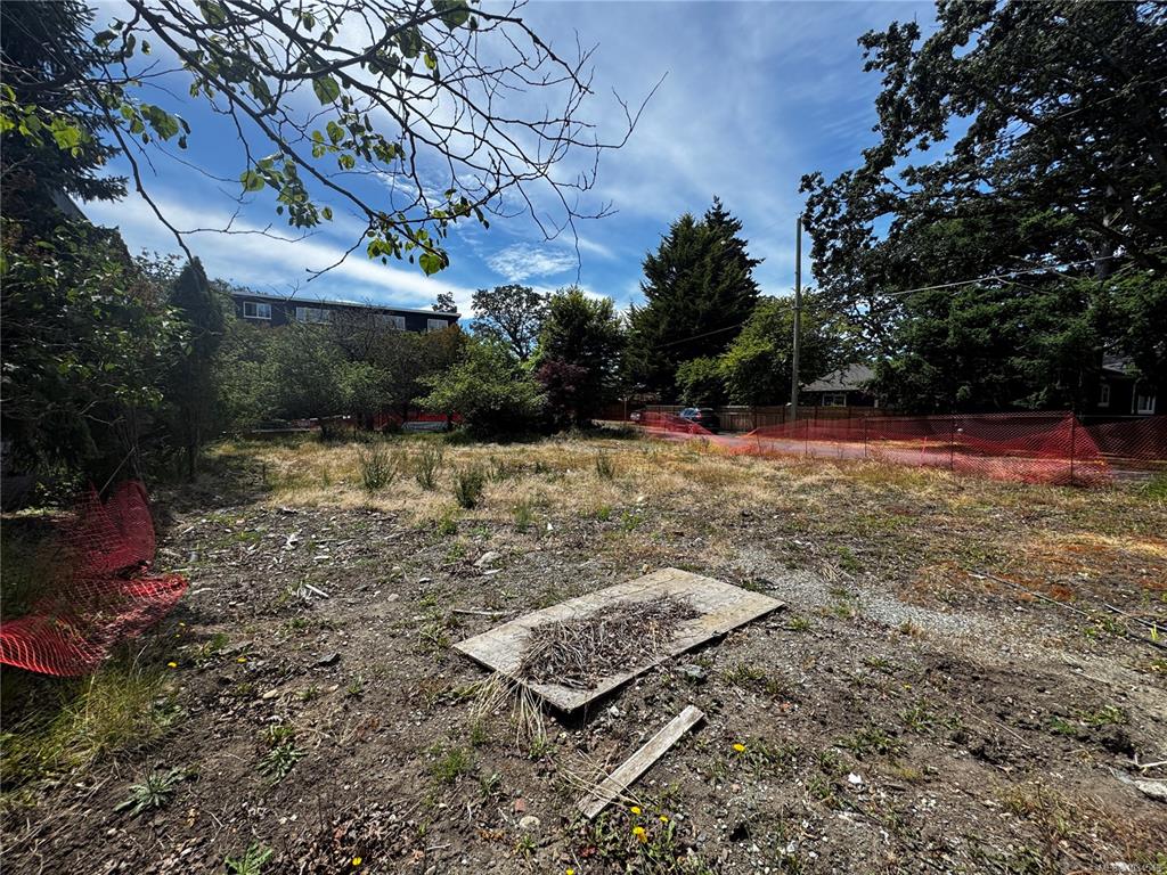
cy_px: 438
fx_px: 472
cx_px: 584
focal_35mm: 14
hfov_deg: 102.1
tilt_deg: -3.6
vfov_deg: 85.7
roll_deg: -0.9
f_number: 2.2
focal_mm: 2.22
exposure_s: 1/1256
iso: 40
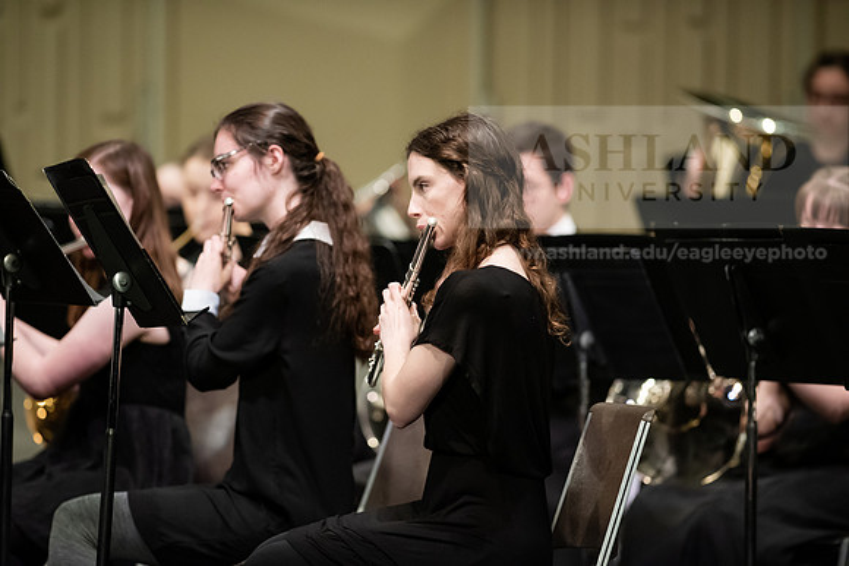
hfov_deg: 6.9
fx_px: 7076
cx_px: 424
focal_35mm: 300
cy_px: 283
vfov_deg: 4.6
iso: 3200
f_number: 3.2
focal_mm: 300
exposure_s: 1/250
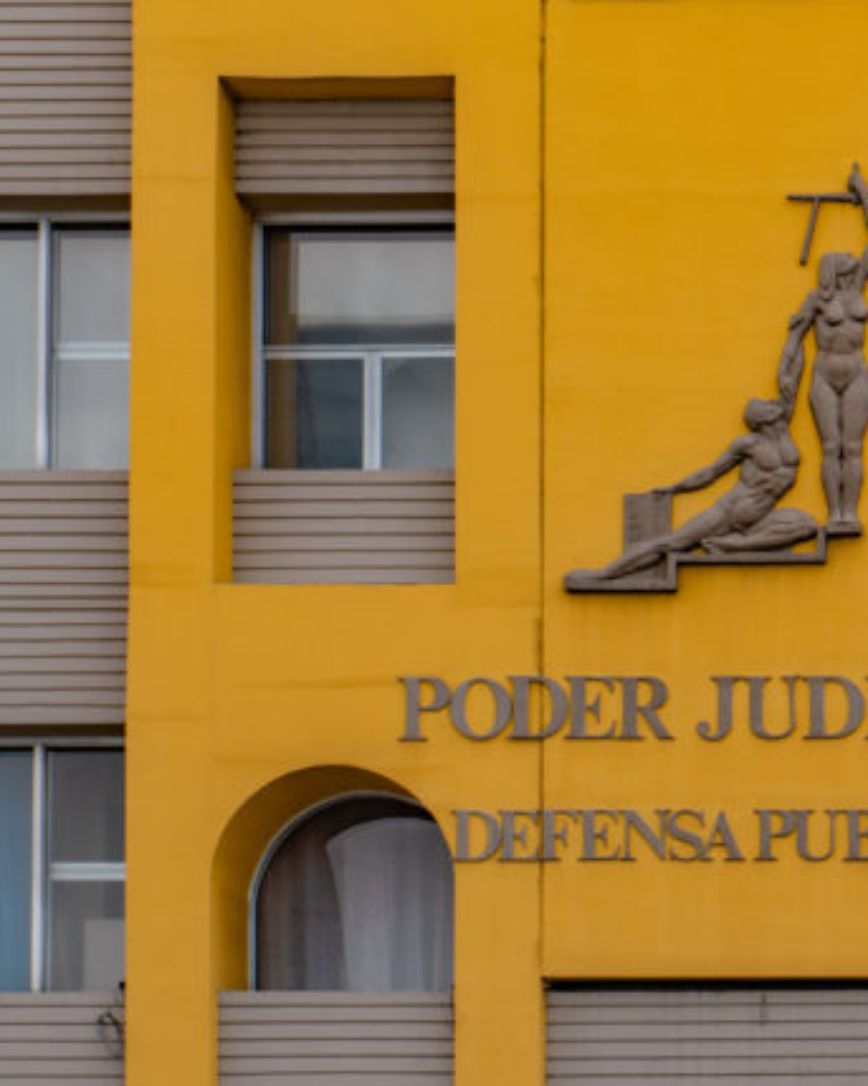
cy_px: 537
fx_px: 4048
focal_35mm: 126
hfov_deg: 12.2
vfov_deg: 15.3
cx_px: 678
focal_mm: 50
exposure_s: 1/320
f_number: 5.6
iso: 100
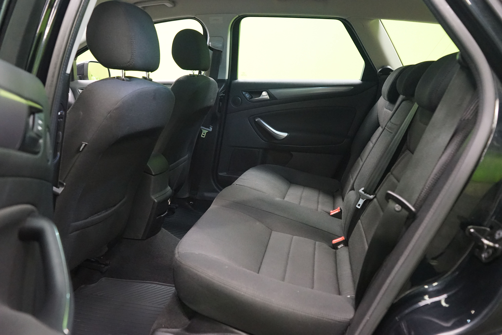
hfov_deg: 65.5
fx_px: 390
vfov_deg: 46.4
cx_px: 251
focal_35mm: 28
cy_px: 168
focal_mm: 28
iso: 6400
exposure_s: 1/50
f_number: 5
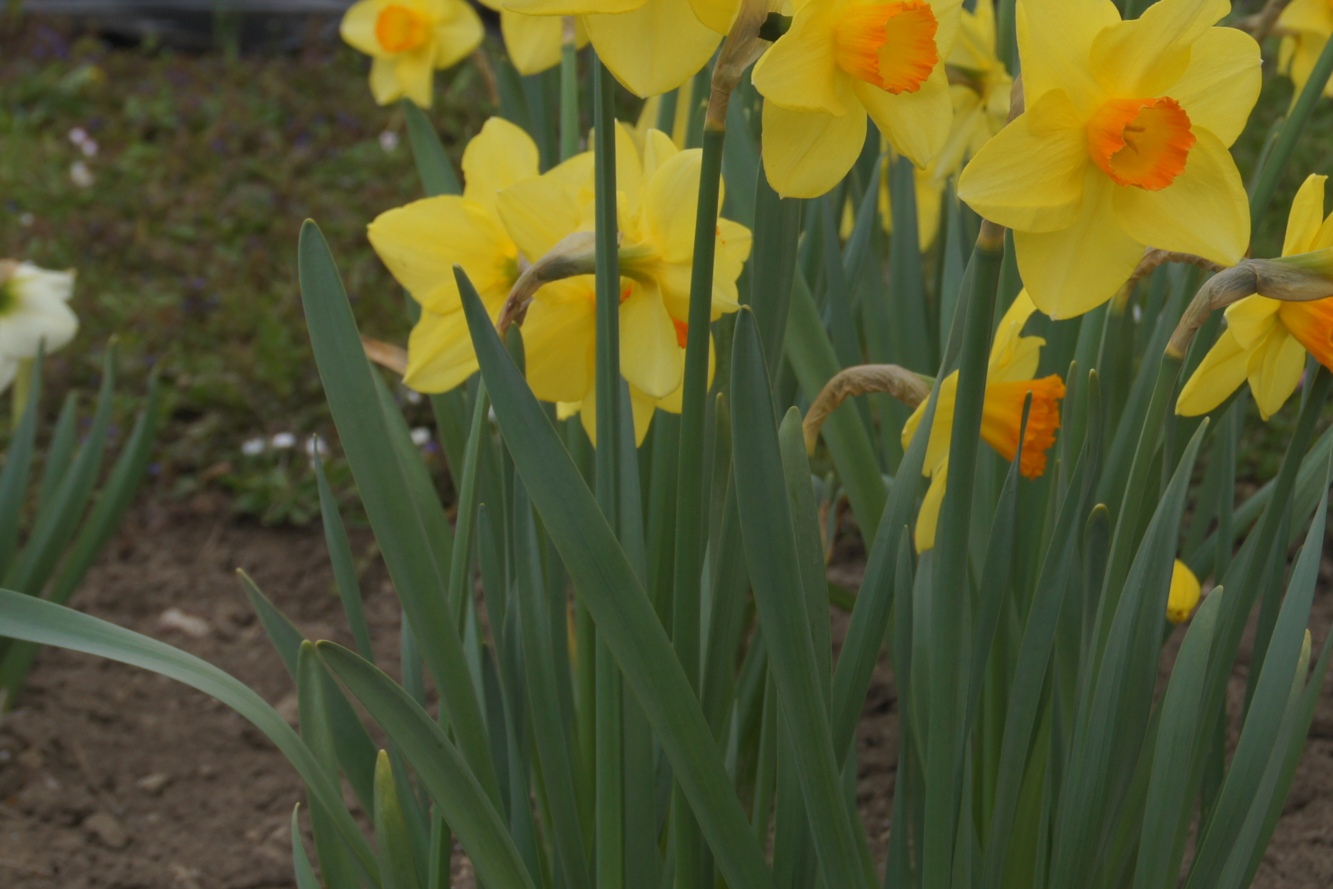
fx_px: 4776
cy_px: 272
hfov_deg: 15.9
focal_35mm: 129
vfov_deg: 10.6
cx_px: 807
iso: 200
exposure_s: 1/80
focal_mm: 50
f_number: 10
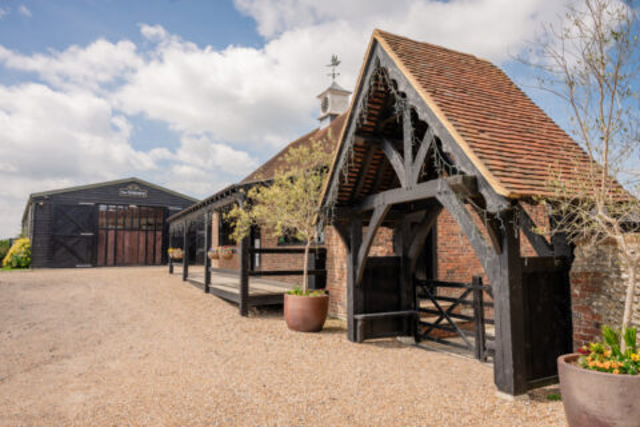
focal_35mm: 25
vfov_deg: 51.4
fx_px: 443
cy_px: 214
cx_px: 320
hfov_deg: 71.7
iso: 100
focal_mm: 24
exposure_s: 1/320
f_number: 9
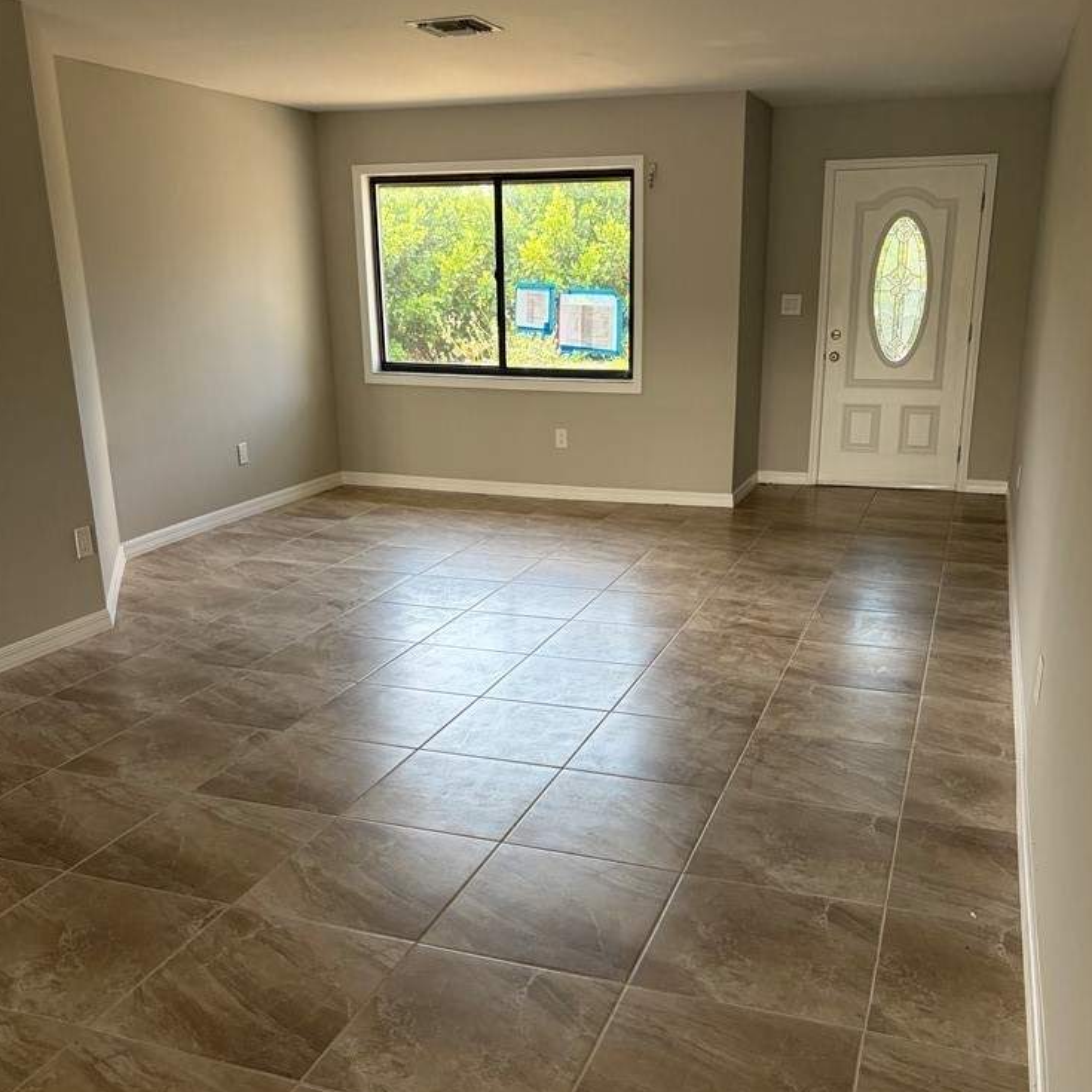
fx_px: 1142
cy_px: 634
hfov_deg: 51.1
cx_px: 560
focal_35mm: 32
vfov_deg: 50.9
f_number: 1.6
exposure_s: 1/122
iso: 80
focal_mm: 5.96
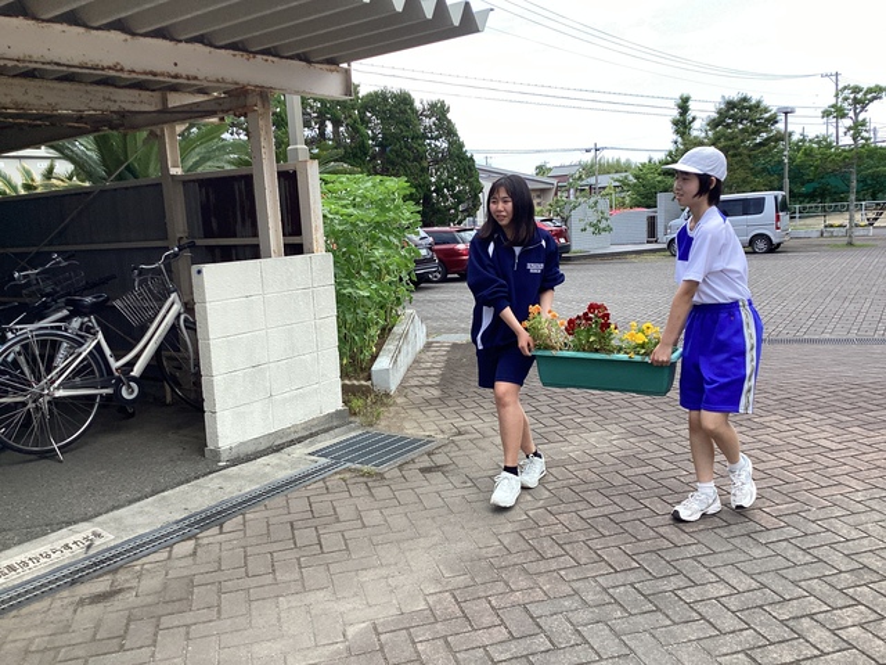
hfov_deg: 58.4
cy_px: 332
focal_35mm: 31
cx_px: 443
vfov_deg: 45.4
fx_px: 793
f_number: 2.4
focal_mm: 3.3
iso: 25
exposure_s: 1/586
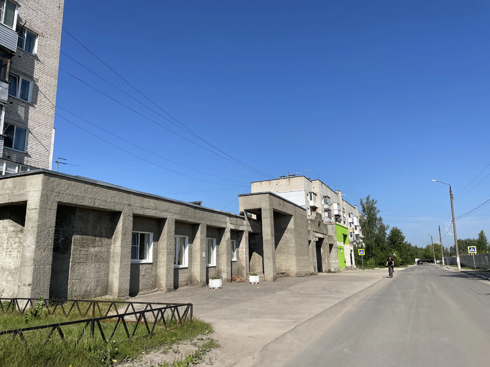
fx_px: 368
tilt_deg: +13.4
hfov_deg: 67.3
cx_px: 245
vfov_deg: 53.1
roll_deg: -1.7
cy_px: 184
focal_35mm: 26
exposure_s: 1/4292
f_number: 1.6
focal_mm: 4.2
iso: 32
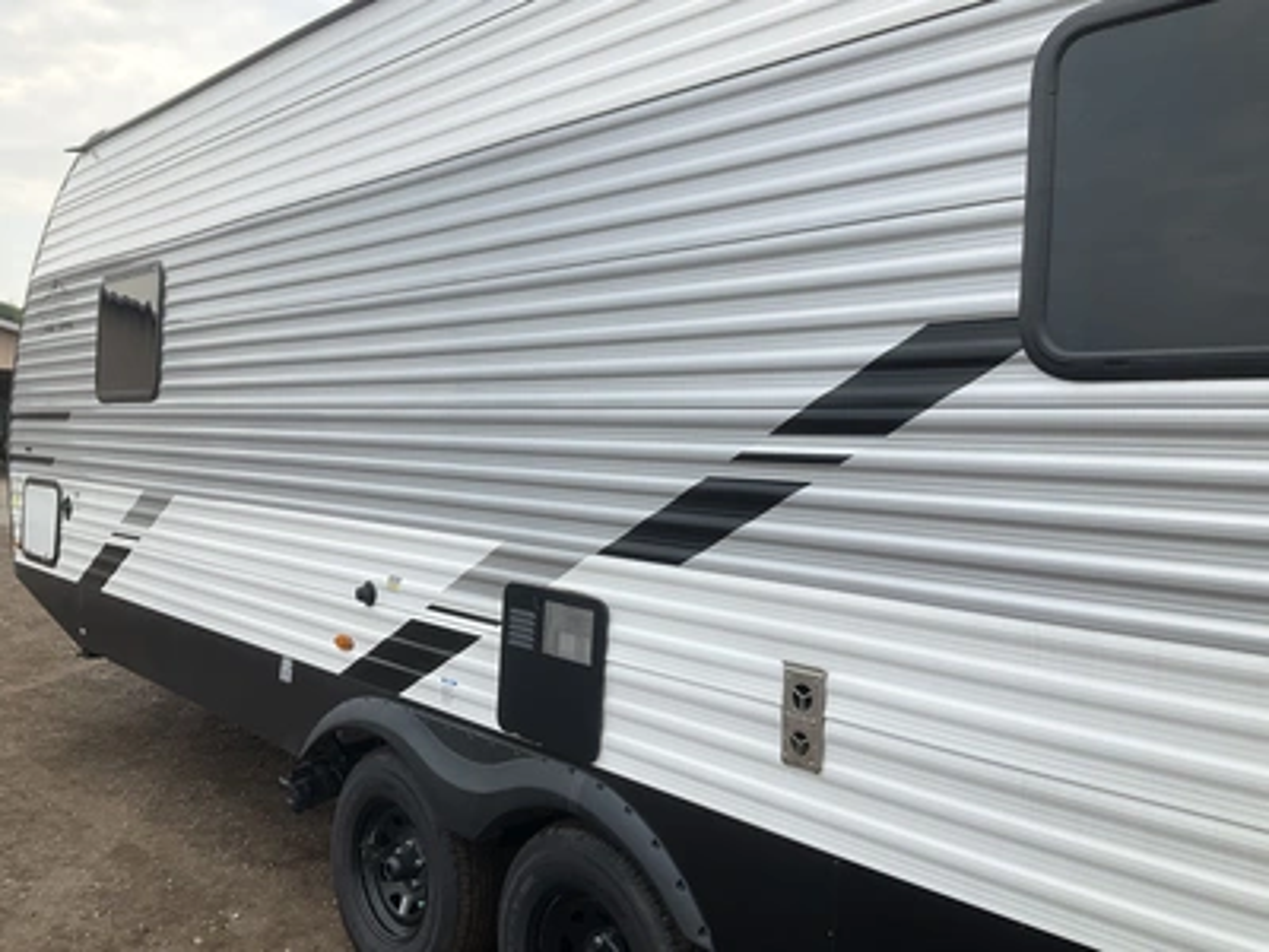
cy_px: 476
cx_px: 634
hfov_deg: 61.7
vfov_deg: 48.2
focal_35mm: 29
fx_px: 1063
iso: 25
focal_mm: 3
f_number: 1.8
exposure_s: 1/1221
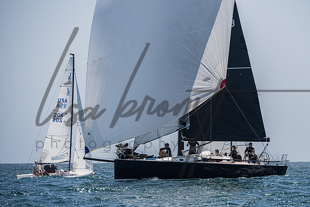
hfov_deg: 7.1
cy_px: 103
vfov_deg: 4.7
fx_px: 2511
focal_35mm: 292
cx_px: 186
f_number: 8
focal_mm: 240
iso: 400
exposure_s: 1/2000
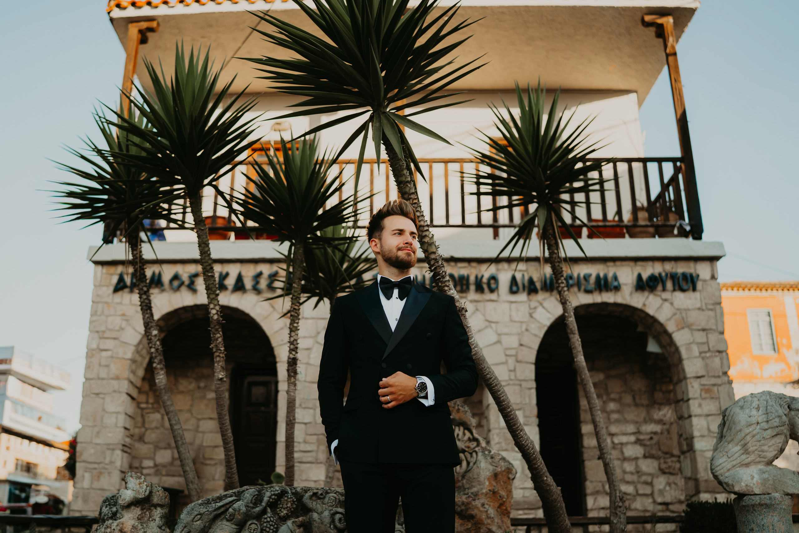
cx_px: 400
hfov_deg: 54.4
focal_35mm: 35
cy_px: 266
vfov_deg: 37.9
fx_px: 777
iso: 100
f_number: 2
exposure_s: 1/800
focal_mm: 35
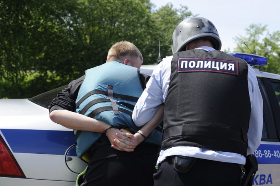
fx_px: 389
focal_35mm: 50
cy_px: 93
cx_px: 140
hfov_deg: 39.6
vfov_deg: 27.0
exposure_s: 1/800
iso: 250
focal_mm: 50
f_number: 6.3
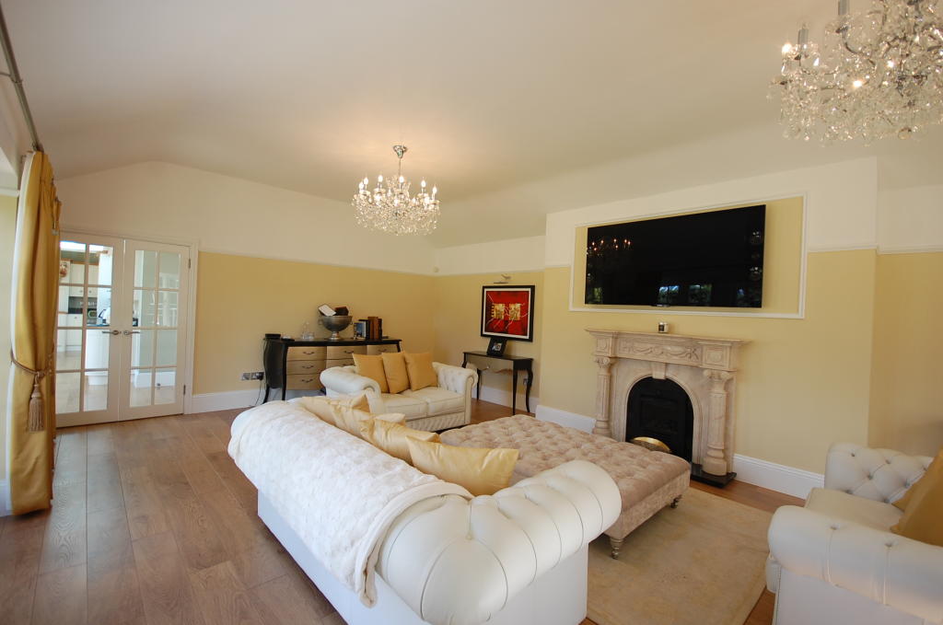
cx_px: 472
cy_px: 312
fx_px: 392
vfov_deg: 77.1
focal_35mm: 15
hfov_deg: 100.5
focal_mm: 10
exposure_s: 1/100
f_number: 5
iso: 400
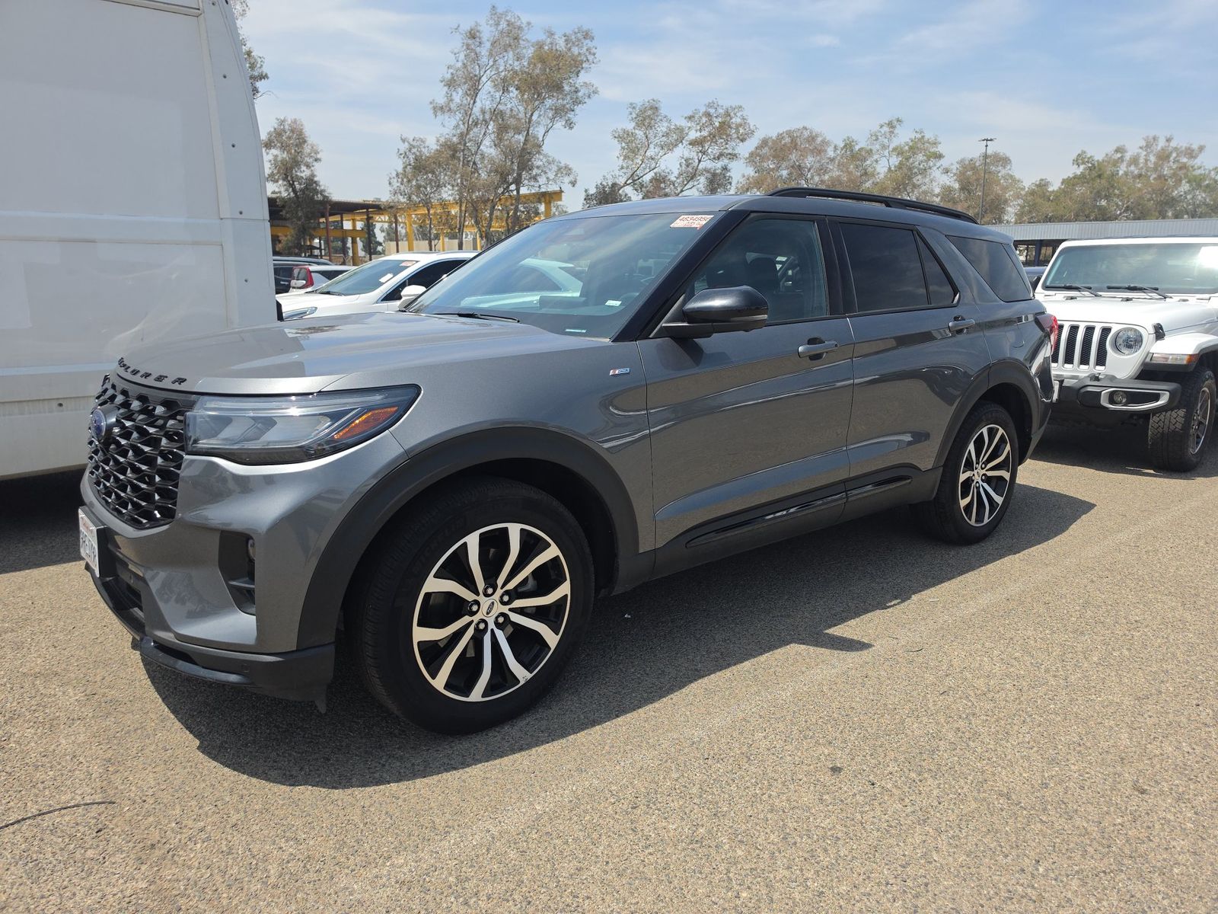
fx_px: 809
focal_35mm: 23
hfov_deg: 73.9
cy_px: 457
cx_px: 609
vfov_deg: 58.9
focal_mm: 6.5
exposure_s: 1/5015
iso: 64
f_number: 1.4
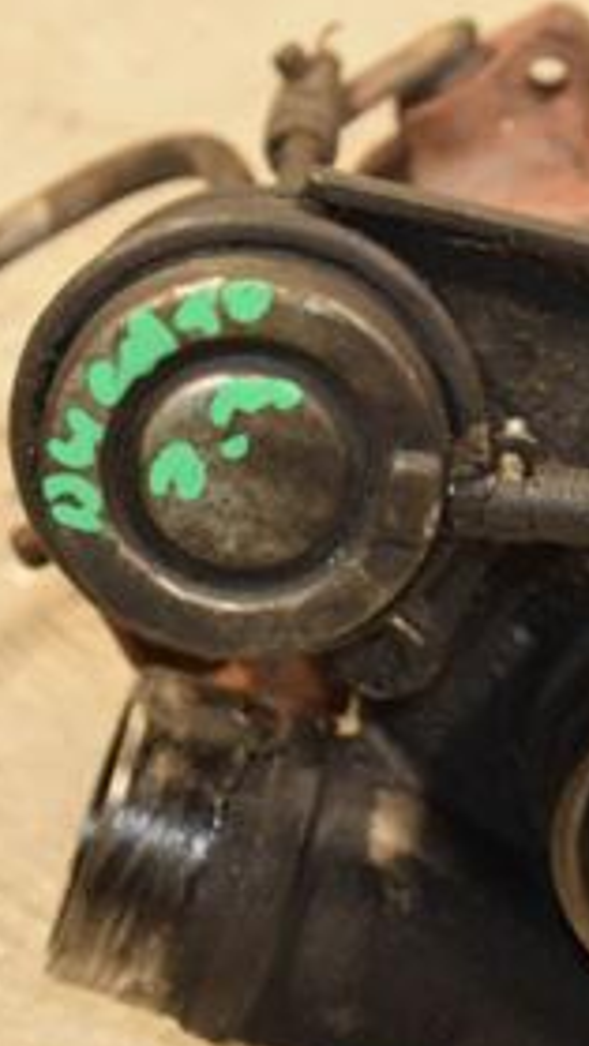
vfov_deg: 9.7
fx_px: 6190
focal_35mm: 223
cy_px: 529
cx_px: 559
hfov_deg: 5.4
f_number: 5.3
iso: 800
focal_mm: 66
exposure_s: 1/100
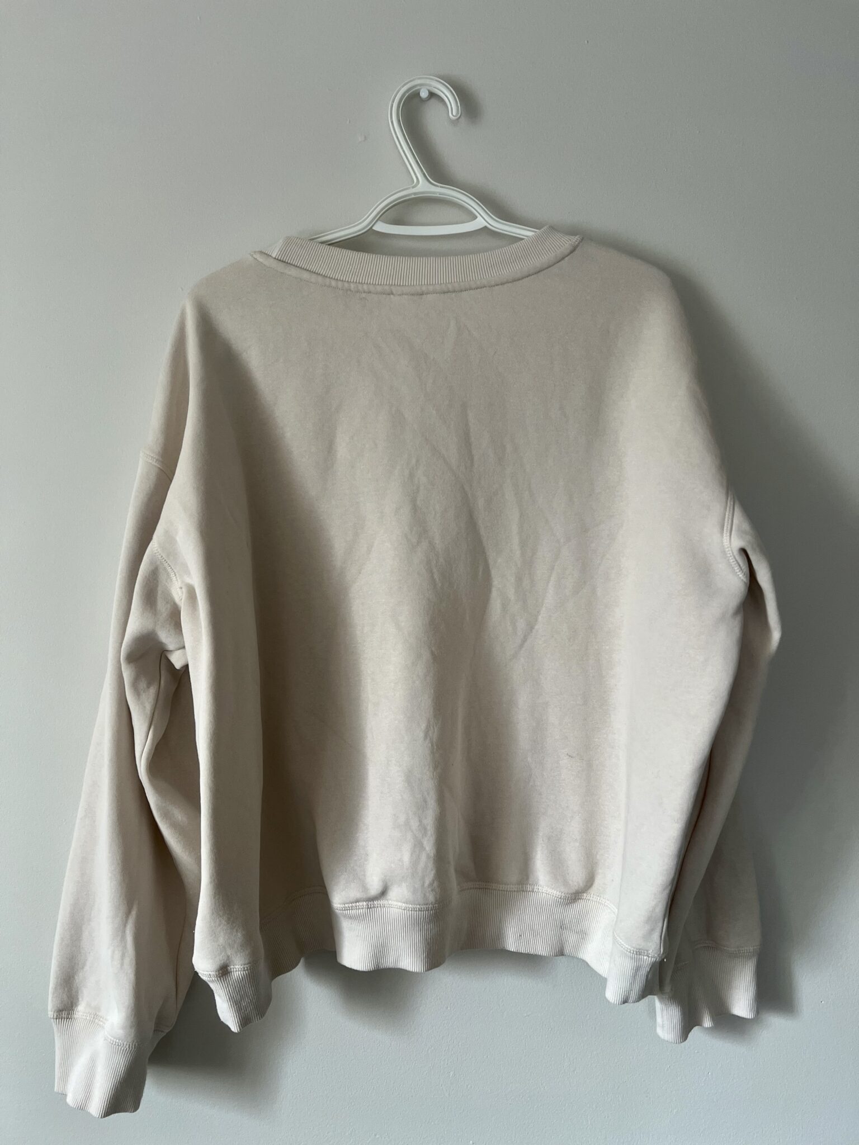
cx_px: 430
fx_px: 860
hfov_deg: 53.1
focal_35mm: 26
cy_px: 572
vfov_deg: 67.3
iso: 125
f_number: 1.5
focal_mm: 5.7
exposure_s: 1/93
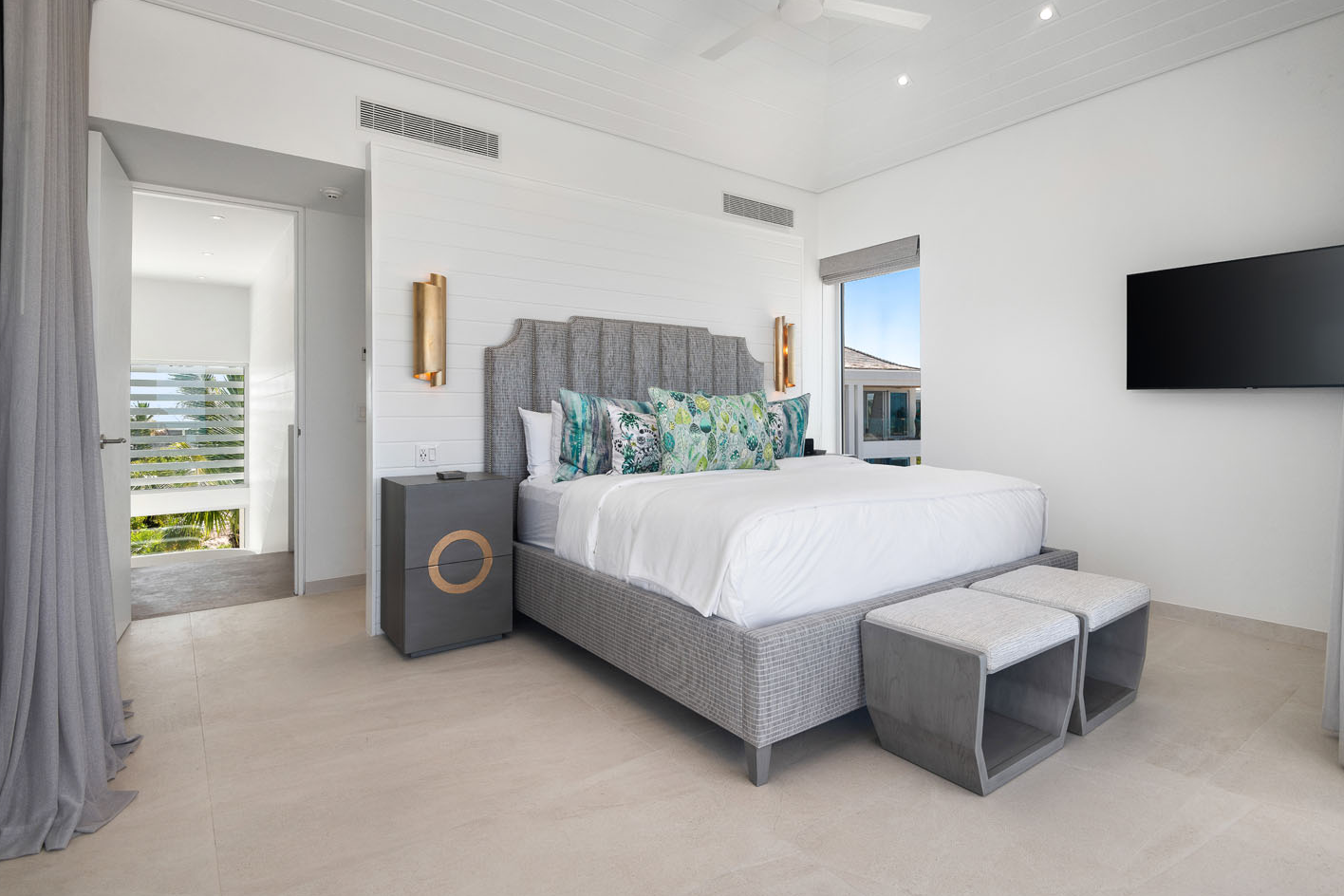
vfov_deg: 67.4
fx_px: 672
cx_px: 690
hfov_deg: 90.0
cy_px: 433
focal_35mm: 18
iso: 320
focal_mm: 17
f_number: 8
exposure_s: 1/30
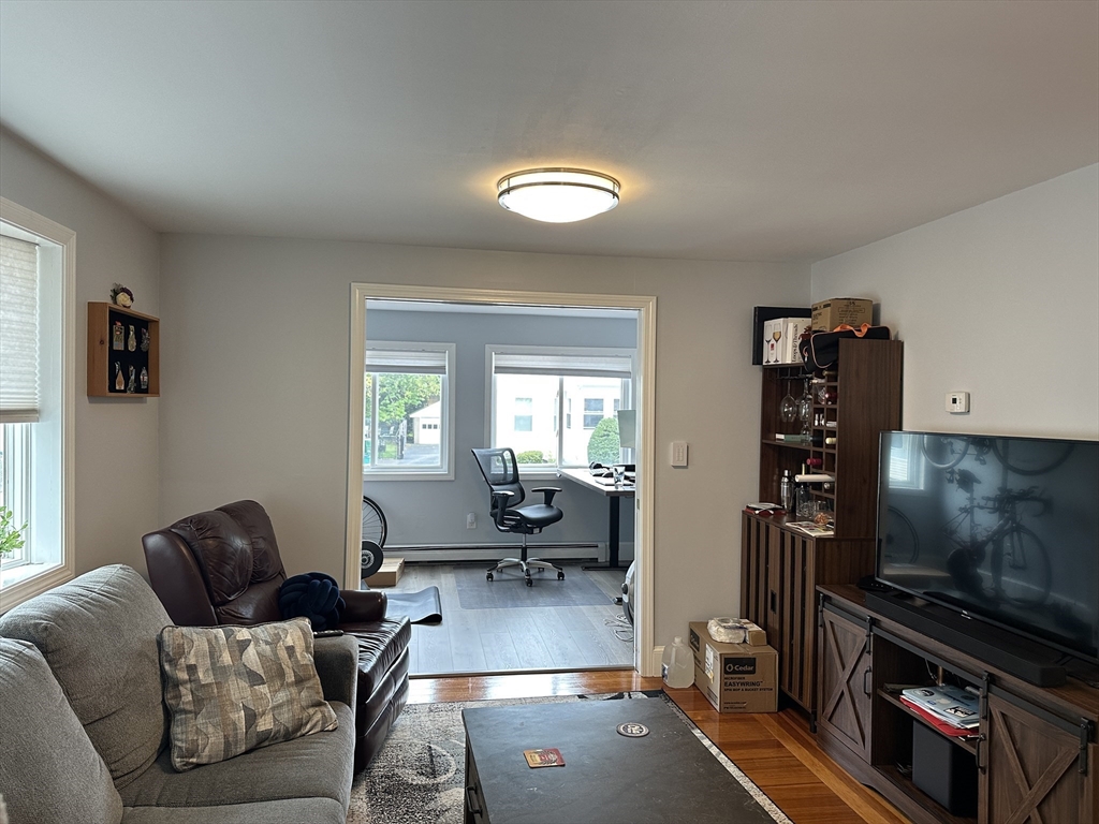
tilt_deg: +0.0
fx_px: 762
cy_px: 412
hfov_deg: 71.6
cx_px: 550
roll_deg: -0.9
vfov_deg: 56.8
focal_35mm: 24
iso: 160
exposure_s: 1/120
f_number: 1.78
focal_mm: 6.86
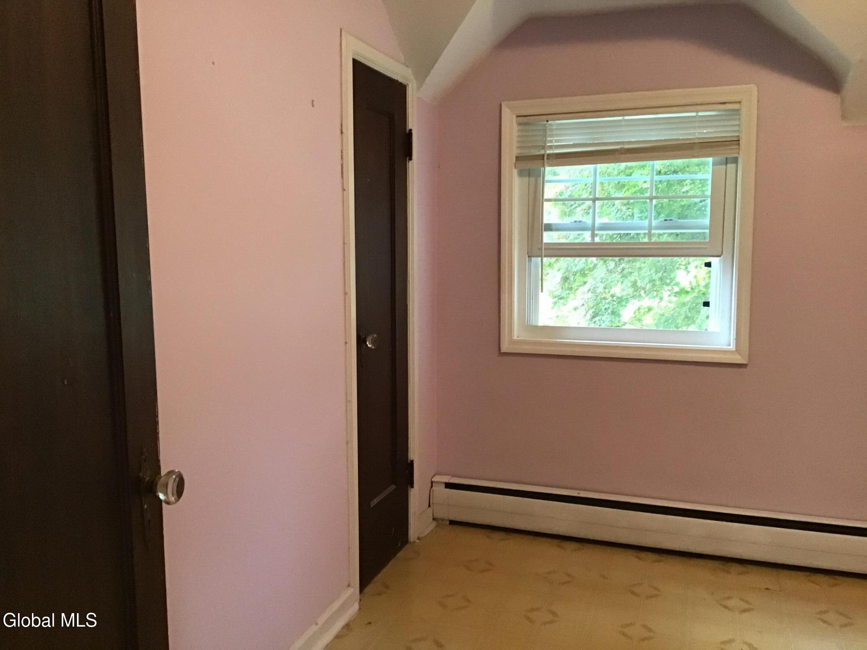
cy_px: 325
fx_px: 776
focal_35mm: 31
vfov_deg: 45.4
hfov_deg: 58.4
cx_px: 434
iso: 160
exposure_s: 1/30
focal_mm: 3.3
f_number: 2.4
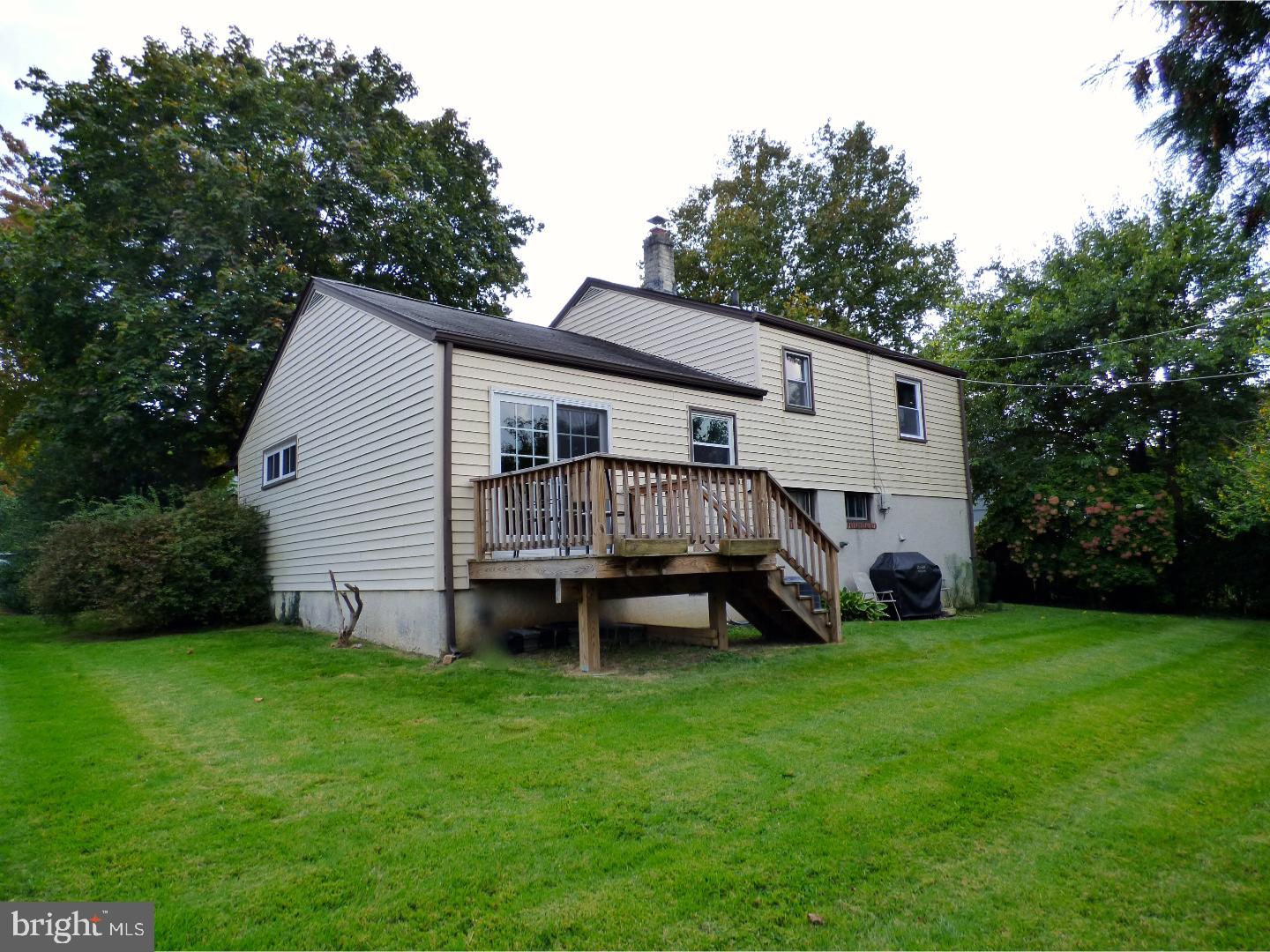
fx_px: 734
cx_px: 635
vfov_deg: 66.0
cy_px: 476
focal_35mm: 20
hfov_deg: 81.7
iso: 200
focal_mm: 3.58
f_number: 2.8
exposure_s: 1/800
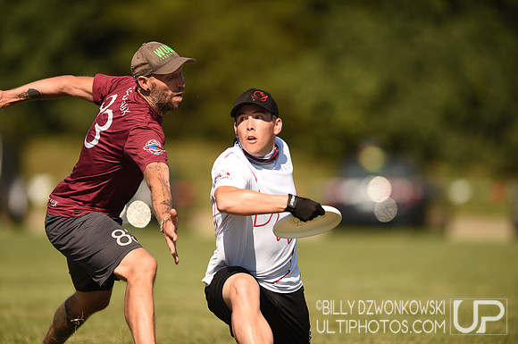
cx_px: 259
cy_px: 172
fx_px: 5747
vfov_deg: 3.4
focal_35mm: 400
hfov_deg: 5.2
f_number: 3.2
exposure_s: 1/2000
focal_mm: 400
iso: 100
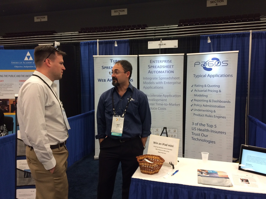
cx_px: 133
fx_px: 223
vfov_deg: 48.2
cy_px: 100
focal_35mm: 29
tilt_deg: -7.3
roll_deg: -0.5
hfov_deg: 61.7
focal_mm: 4.15
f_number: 2.2
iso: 100
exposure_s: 1/30
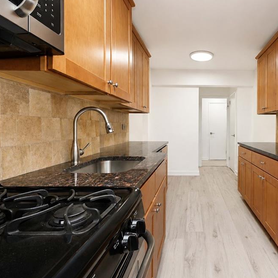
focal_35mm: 20
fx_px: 182
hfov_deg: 69.7
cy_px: 135
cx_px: 210
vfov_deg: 74.8
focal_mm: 10
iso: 1250
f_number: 8
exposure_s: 1/100
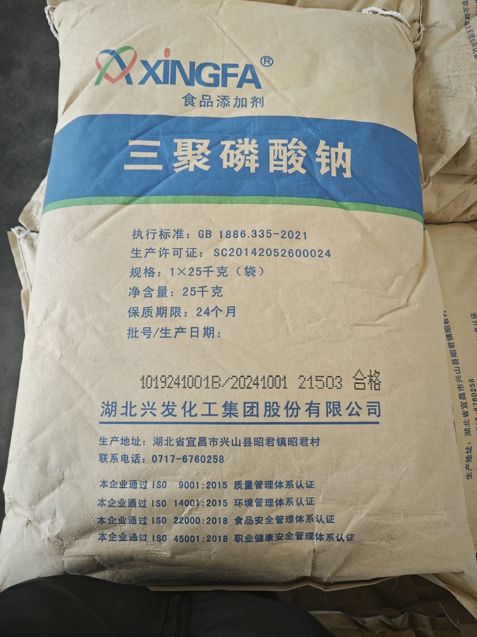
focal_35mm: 23
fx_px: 423
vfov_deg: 73.9
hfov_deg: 58.9
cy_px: 318
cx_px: 238
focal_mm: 5.43
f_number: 1.8
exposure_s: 1/100
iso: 250
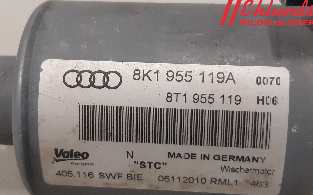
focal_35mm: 28
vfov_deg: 44.3
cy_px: 118
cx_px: 156
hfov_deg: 66.5
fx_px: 239
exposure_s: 1/50
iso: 200
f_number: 1.7
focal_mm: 3.93
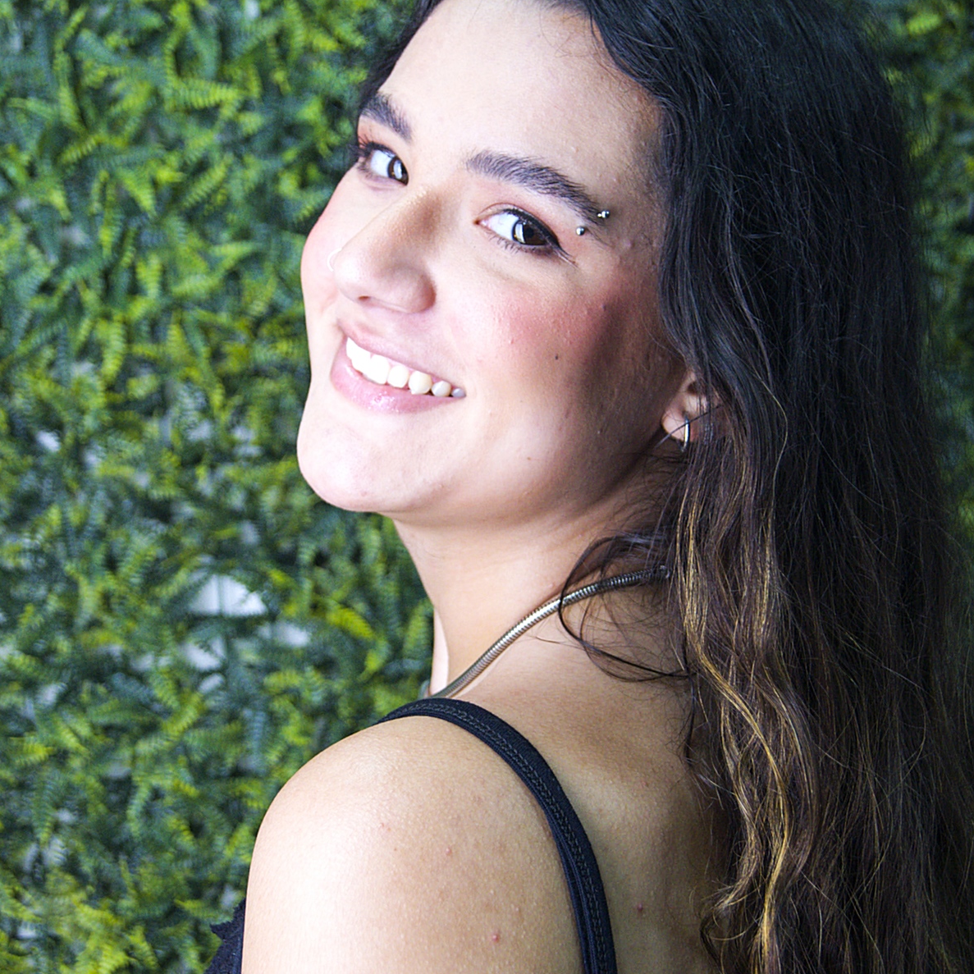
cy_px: 610
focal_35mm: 68
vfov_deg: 25.4
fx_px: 2153
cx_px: 482
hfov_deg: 25.5
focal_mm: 35
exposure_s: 1/60
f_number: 5.7
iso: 400
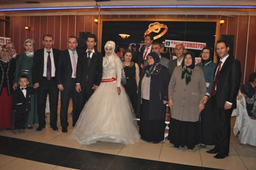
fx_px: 213
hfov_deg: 62.0
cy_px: 85
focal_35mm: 30
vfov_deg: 43.5
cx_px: 128
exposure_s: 1/60
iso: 800
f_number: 3.8
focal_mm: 20
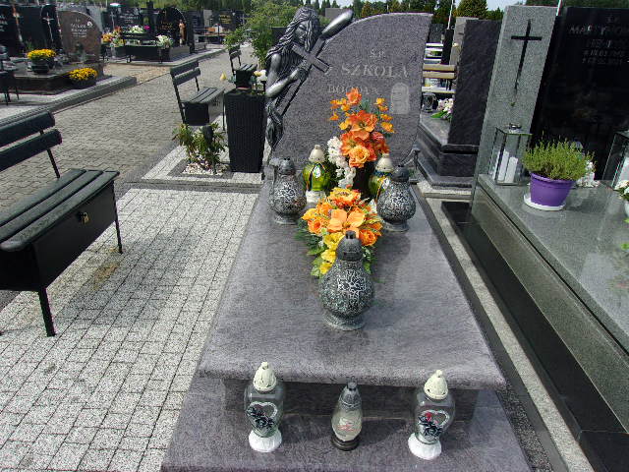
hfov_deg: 65.3
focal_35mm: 27
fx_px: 491
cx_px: 314
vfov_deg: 51.4
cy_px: 236
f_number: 10.4
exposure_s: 1/90
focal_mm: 4.9
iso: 80
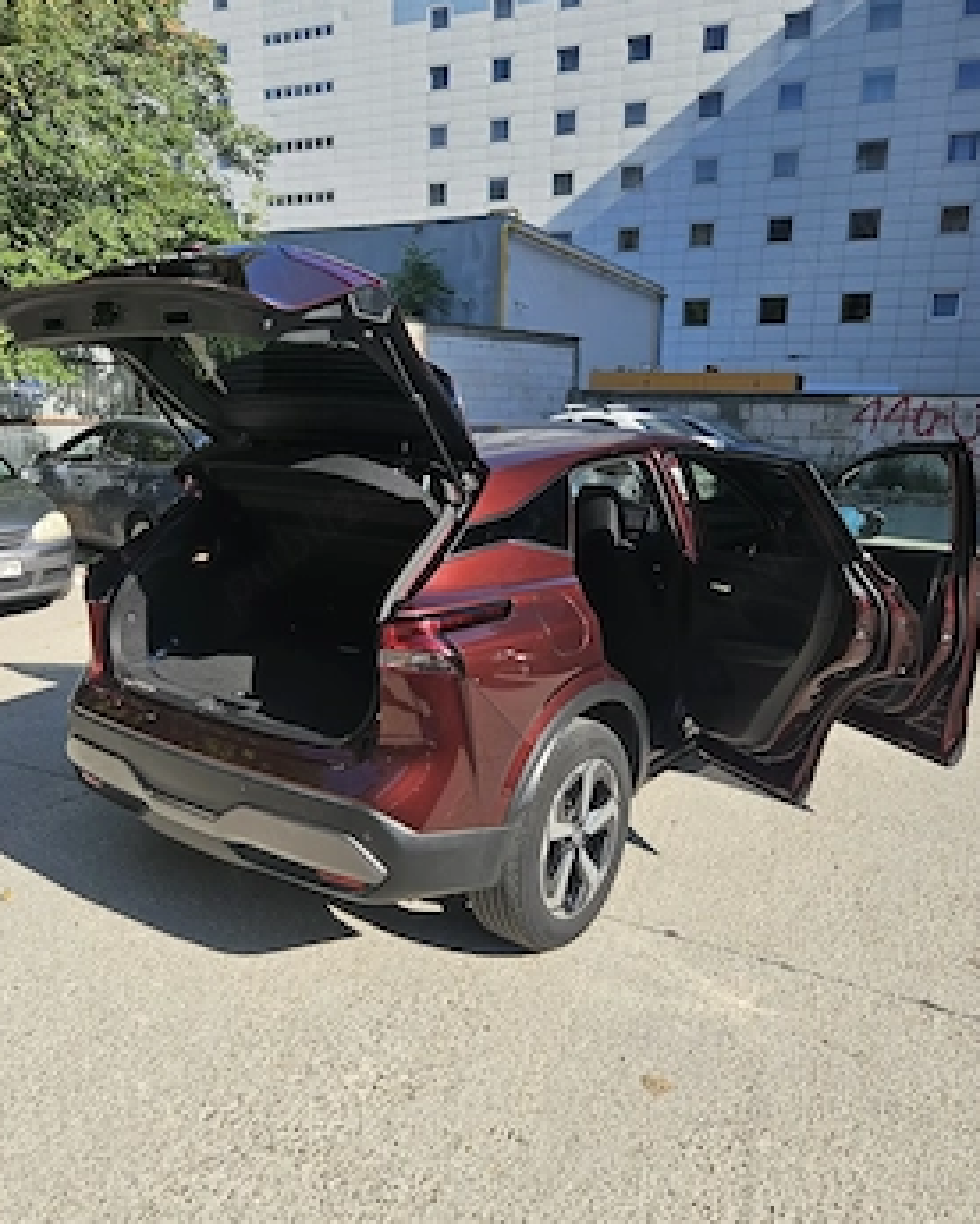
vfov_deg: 66.0
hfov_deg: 54.9
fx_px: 943
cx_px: 458
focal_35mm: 26
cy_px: 578
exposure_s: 1/1096
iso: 25
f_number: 1.8
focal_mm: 5.4
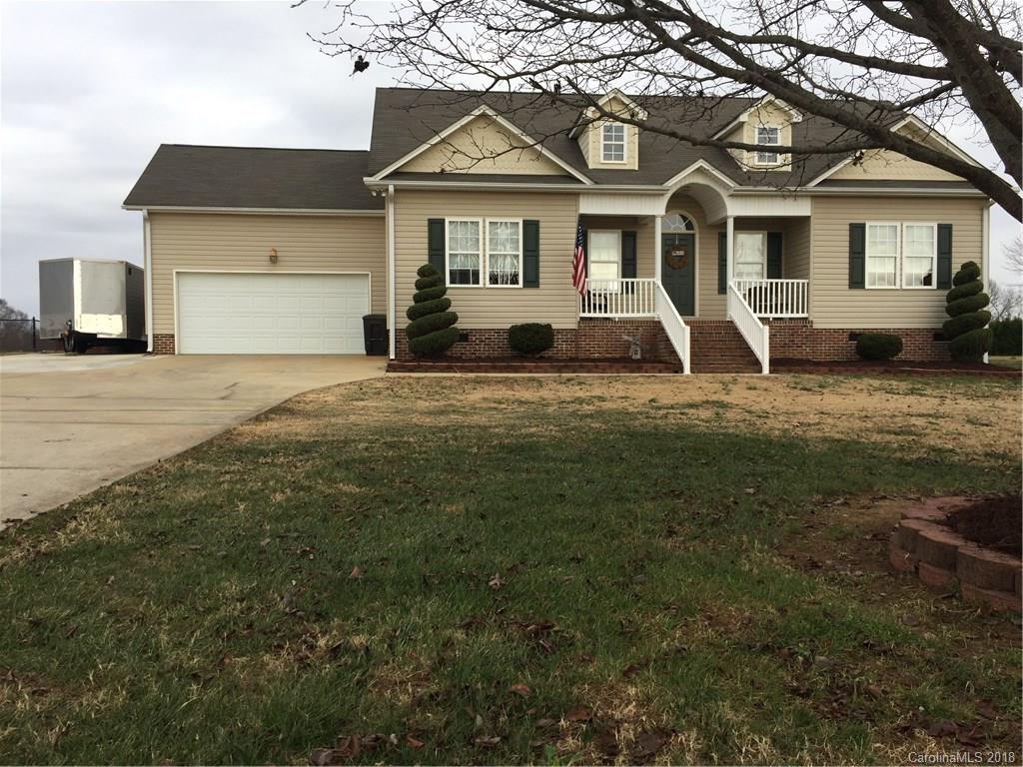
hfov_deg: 61.7
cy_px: 384
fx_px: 857
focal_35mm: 29
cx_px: 512
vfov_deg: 48.2
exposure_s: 1/842
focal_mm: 4.15
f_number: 2.2
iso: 32
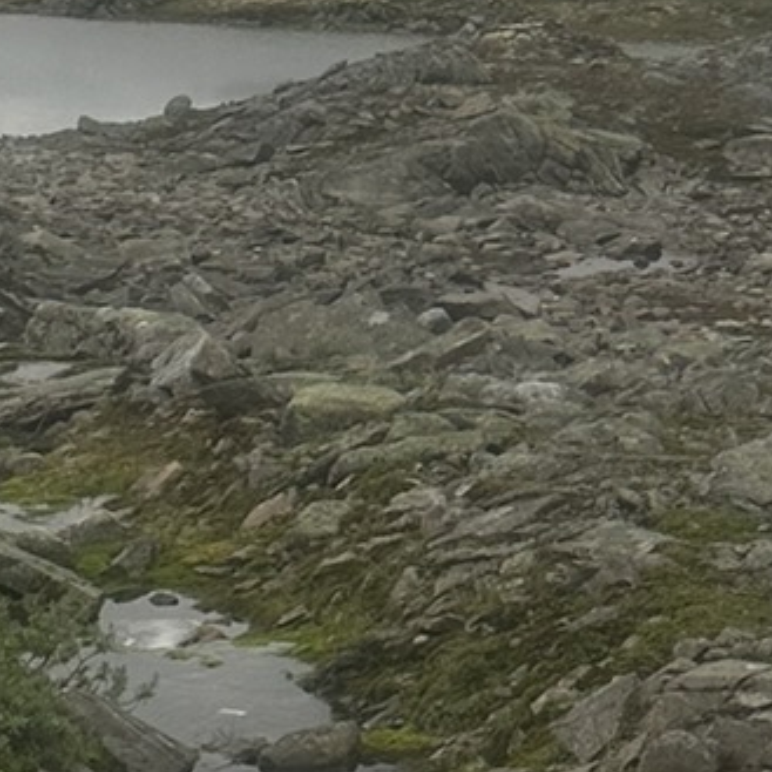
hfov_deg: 12.5
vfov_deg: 12.6
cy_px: -336
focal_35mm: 132
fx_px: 3331
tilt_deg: +4.3
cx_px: 1211
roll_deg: -2.3
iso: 80
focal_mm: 6.86
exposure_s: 1/663
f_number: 1.78
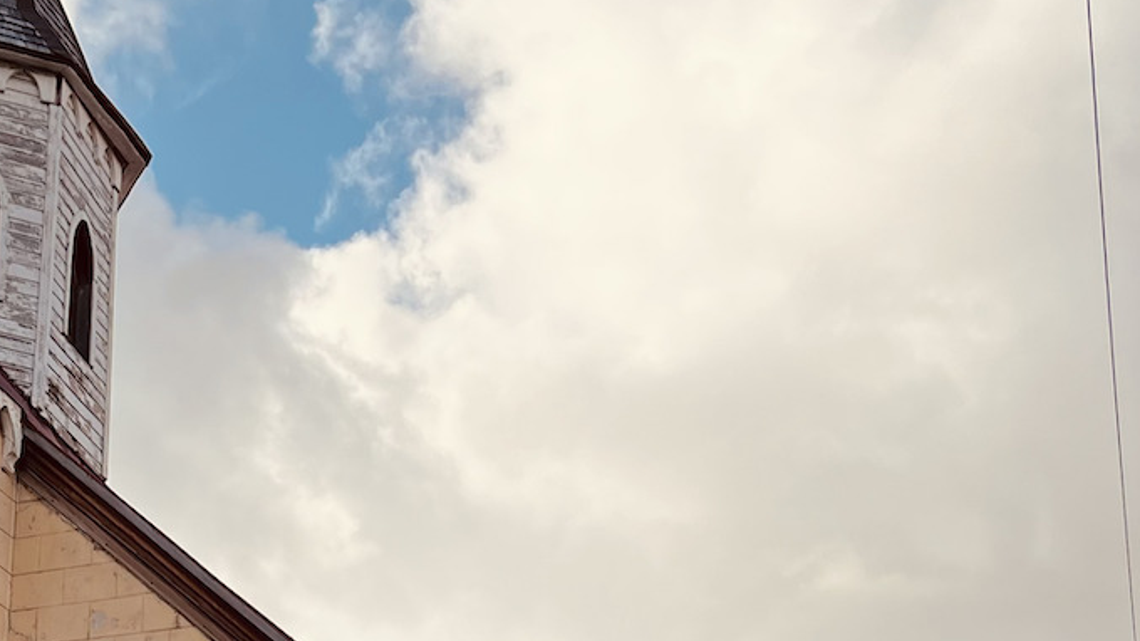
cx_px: 196
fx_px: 2266
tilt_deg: +12.9
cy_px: 960
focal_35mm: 75
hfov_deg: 27.6
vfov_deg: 14.9
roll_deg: -2.6
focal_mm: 5.7
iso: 50
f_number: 1.5
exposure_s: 1/3571
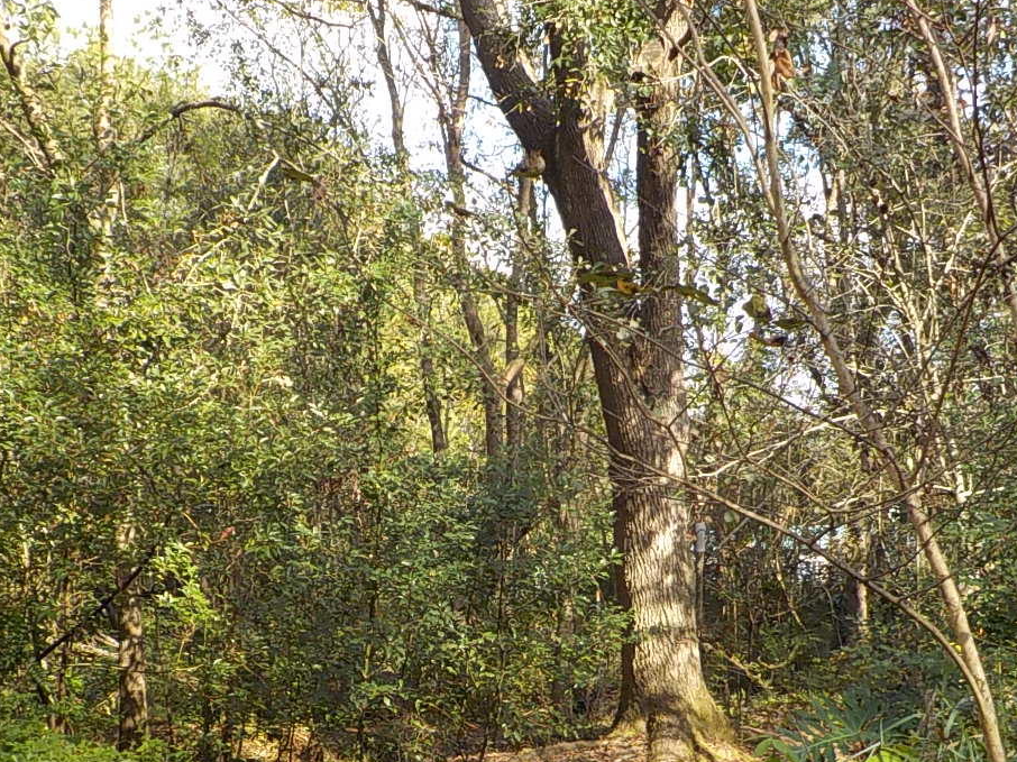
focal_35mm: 53
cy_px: 567
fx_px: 1557
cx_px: 447
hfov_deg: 36.1
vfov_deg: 27.2
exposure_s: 1/200
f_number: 3.3
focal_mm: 4.1
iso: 125
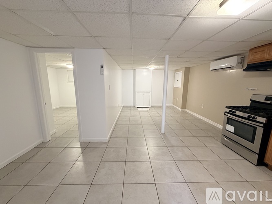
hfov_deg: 102.1
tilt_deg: -11.4
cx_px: 136
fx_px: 110
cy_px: 102
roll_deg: -0.5
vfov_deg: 85.7
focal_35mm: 14
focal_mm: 2.22
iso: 400
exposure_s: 1/60
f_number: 2.2
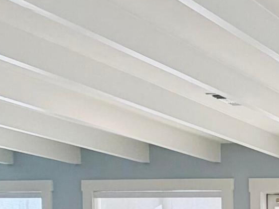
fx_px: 580
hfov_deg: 16.9
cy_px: 316
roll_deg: -1.0
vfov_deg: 18.1
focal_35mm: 72
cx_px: 603
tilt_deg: -2.2
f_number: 2.2
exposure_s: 1/140
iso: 40
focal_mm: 2.22
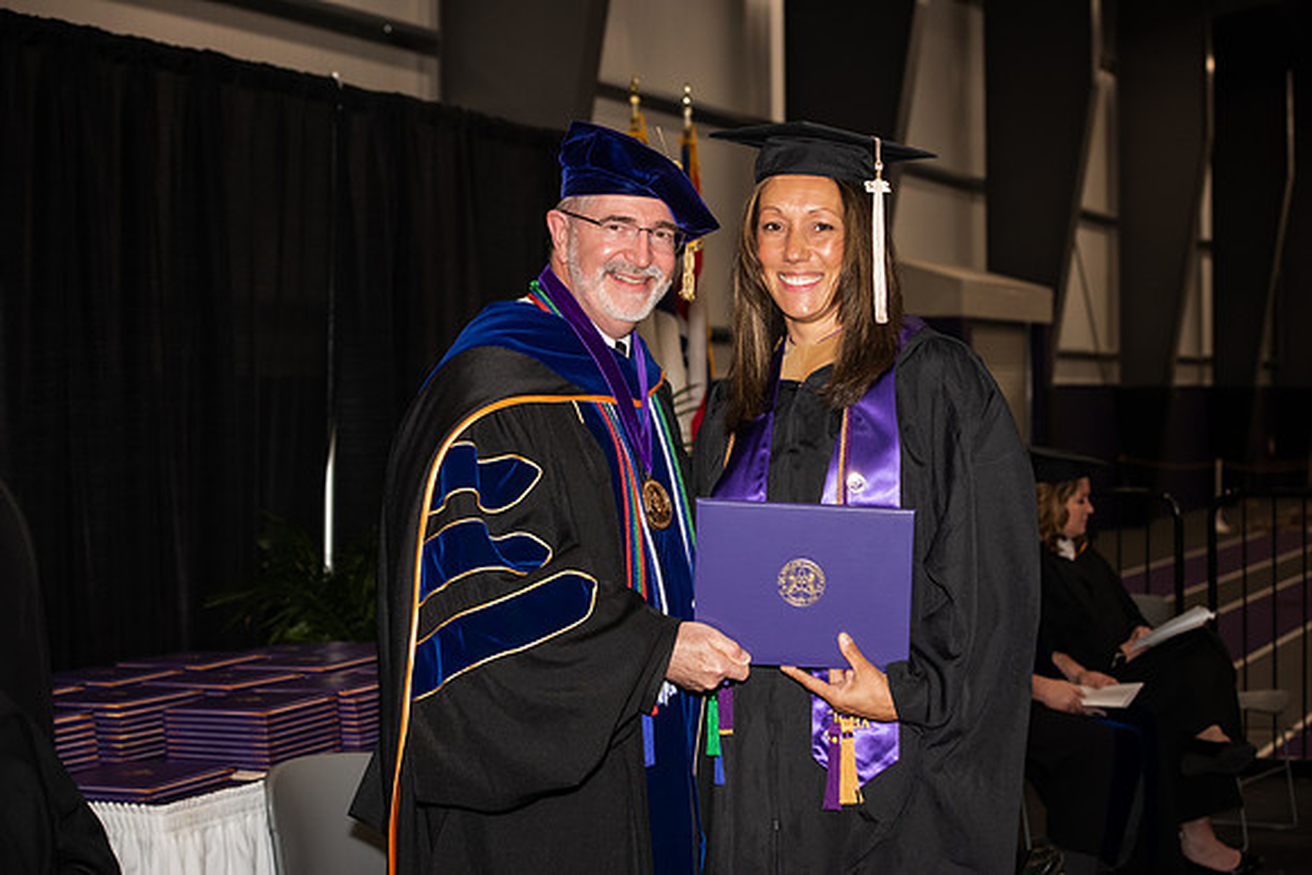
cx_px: 656
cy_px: 438
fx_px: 2552
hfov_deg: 28.8
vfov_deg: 19.5
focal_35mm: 70
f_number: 5.6
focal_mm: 70
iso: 1000
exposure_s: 1/200
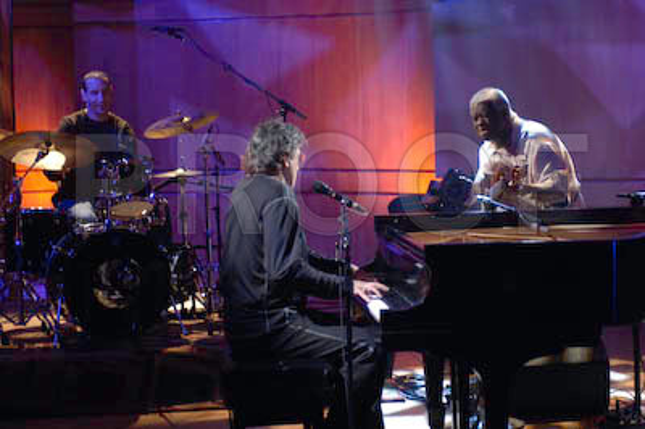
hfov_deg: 24.2
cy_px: 214
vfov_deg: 16.2
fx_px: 1504
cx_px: 322
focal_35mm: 84
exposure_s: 1/50
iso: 800
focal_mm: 56
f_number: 2.8
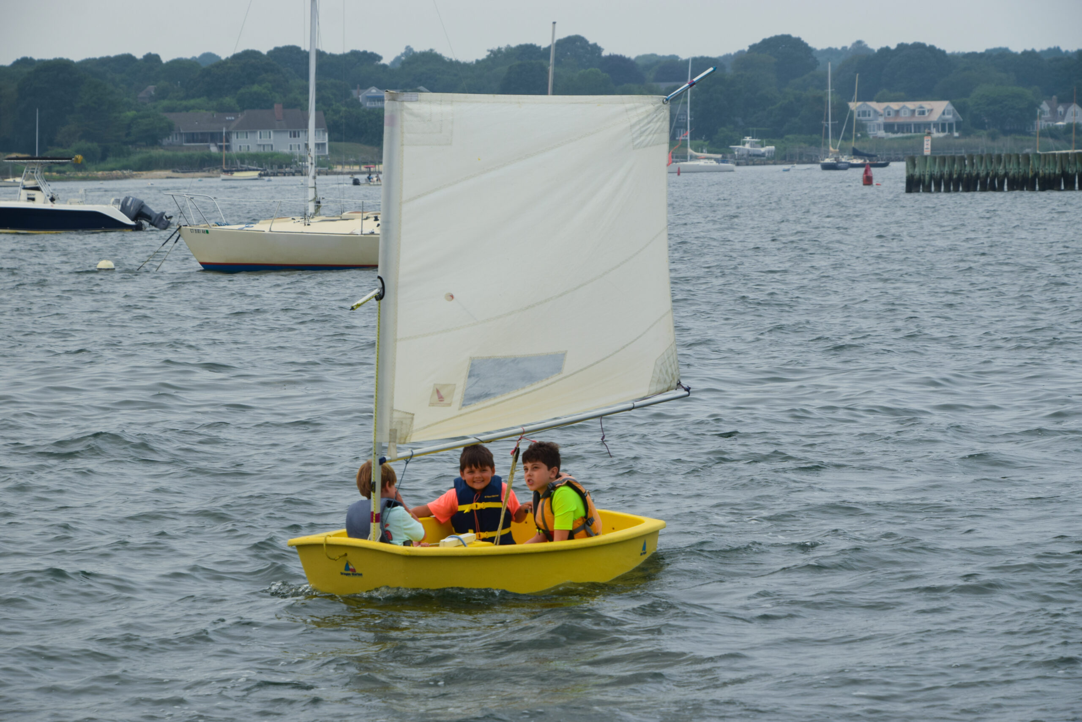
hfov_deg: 13.0
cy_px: 361
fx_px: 4734
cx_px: 541
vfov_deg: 8.7
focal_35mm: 158
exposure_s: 1/350
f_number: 9.5
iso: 200
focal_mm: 105
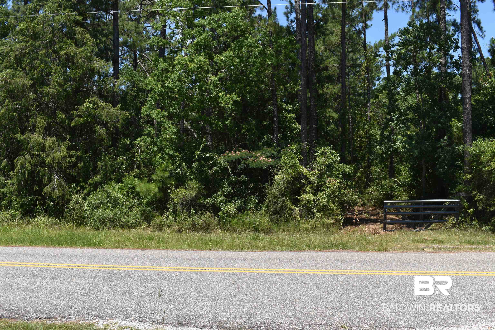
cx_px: 248
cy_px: 165
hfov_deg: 53.1
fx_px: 495
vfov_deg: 36.9
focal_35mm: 36
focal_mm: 24
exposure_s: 1/200
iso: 100
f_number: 9
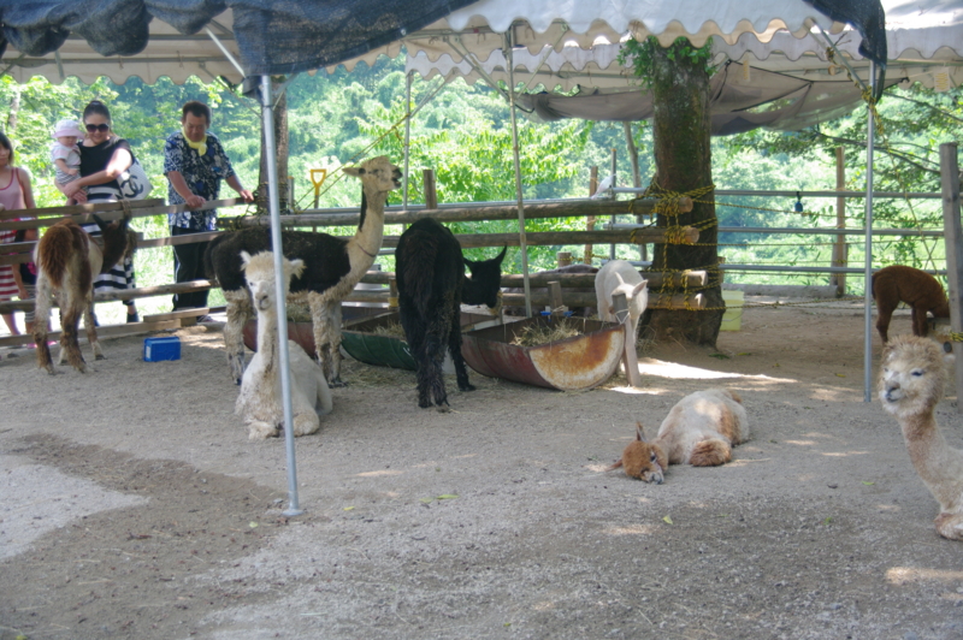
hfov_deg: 31.4
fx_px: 1711
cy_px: 320
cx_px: 482
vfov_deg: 21.2
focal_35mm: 64
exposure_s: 1/60
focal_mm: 42.5
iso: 400
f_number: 4.5
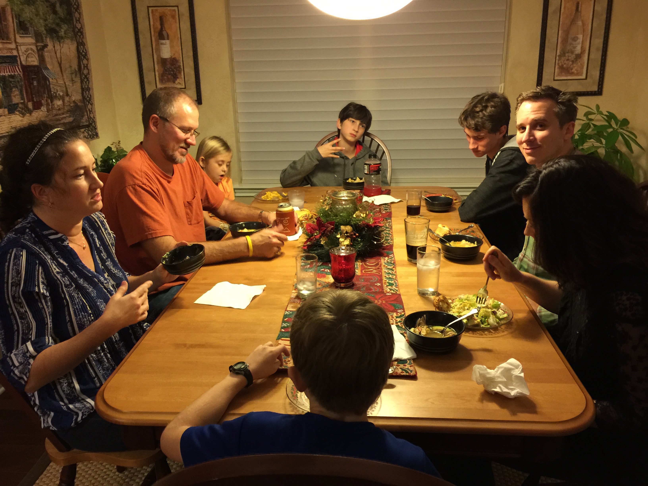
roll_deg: +1.1
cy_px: 243
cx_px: 324
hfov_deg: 61.7
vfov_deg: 48.2
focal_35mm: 29
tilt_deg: -17.9
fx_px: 543
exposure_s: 1/8
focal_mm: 4.15
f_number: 2.2
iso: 100
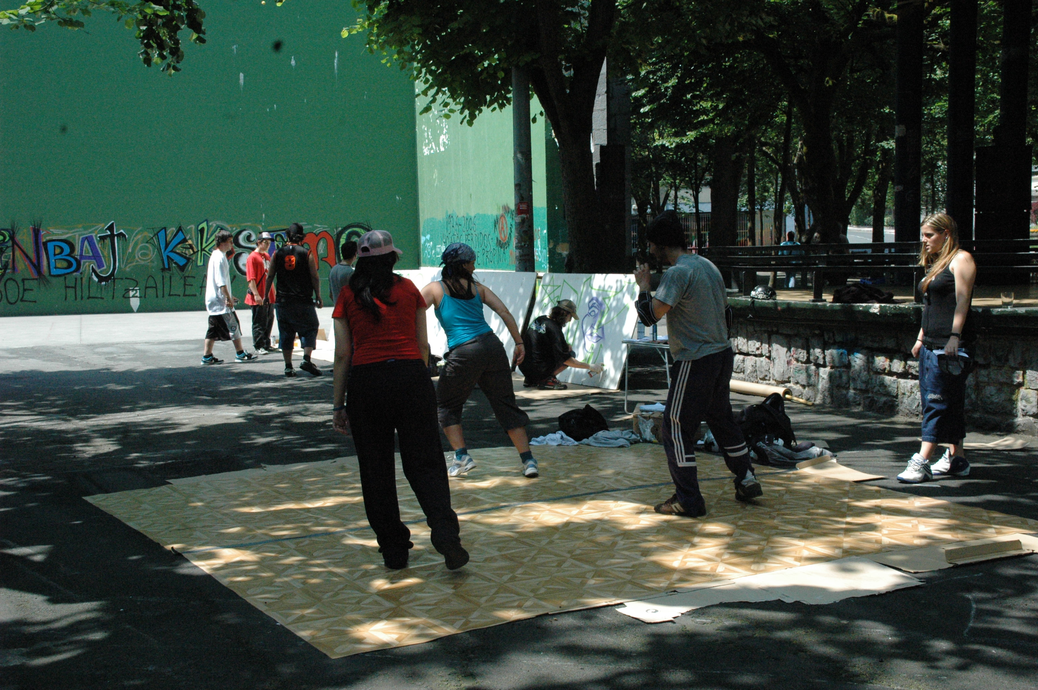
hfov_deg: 42.4
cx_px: 519
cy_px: 345
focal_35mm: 46
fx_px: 1340
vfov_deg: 28.9
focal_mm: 31
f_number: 13
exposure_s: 1/640
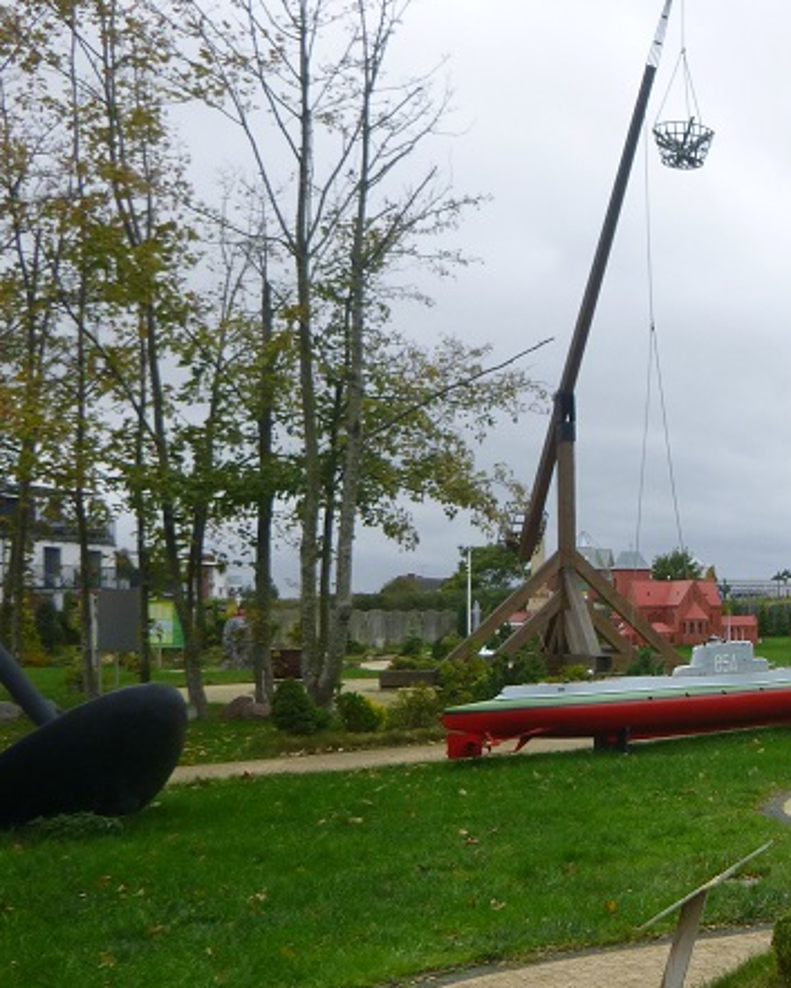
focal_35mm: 51
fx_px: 1492
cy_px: 623
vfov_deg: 36.4
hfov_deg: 26.4
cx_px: 955
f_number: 3.9
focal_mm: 4.5
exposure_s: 1/160
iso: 100
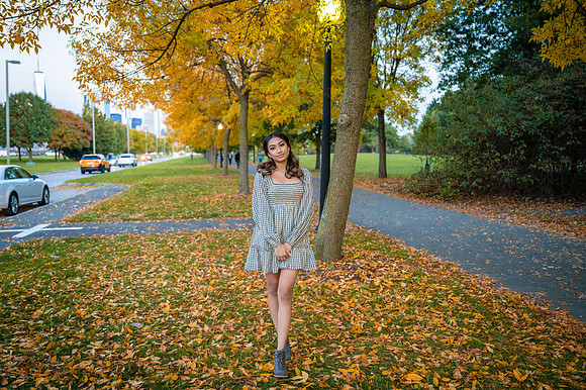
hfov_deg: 60.3
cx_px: 293
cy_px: 195
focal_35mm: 31
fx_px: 504
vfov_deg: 42.3
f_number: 2.8
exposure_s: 1/160
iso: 1250
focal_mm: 31
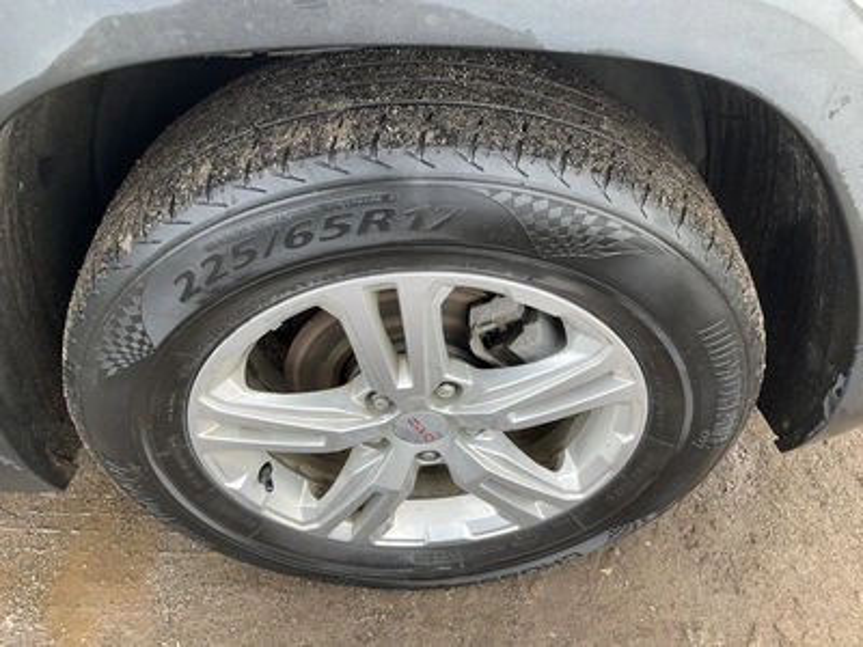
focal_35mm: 29
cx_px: 432
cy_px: 324
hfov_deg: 61.7
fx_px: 723
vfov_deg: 48.2
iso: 20
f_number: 1.8
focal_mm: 3
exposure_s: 1/157
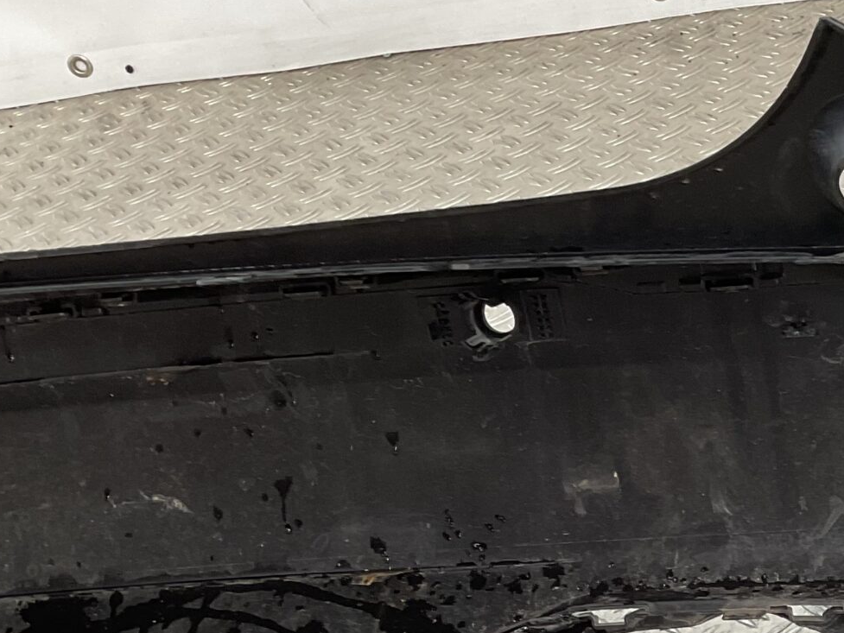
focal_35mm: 76
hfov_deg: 23.9
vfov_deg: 18.7
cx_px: 942
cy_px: 687
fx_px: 1853
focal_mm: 3
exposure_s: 1/120
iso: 32
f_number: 1.8
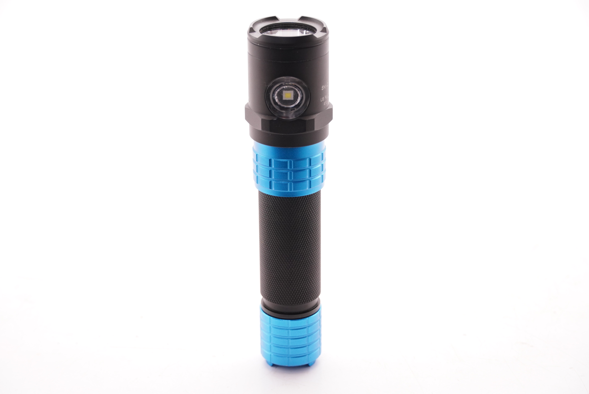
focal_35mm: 88
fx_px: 1449
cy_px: 197
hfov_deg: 23.0
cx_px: 294
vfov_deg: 15.5
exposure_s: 1/125
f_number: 5.6
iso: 800
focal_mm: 59
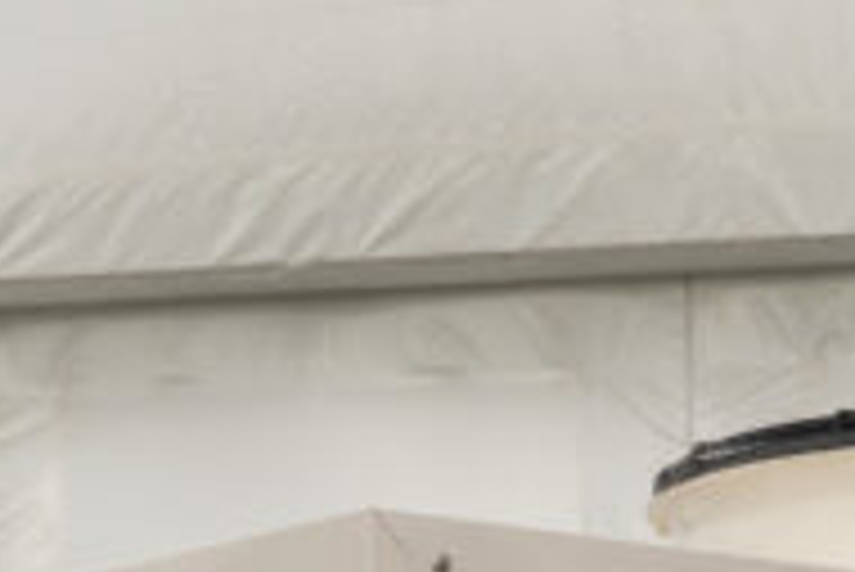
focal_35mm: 178
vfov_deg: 7.2
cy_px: 1430
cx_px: 1080
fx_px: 4231
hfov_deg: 11.3
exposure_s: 1/50
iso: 160
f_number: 20
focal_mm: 33
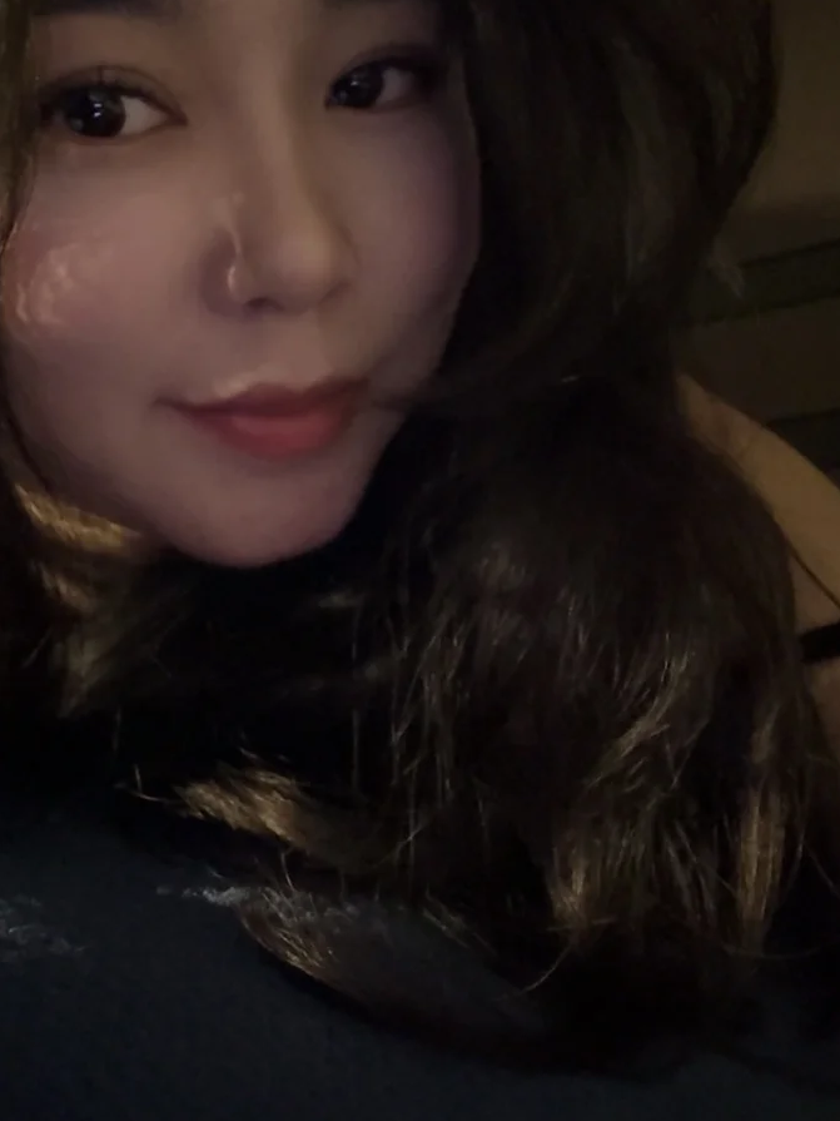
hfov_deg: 38.4
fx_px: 1197
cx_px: 310
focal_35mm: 37
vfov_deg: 49.4
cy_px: 391
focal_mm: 2.69
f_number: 1.9
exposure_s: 1/17
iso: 2000
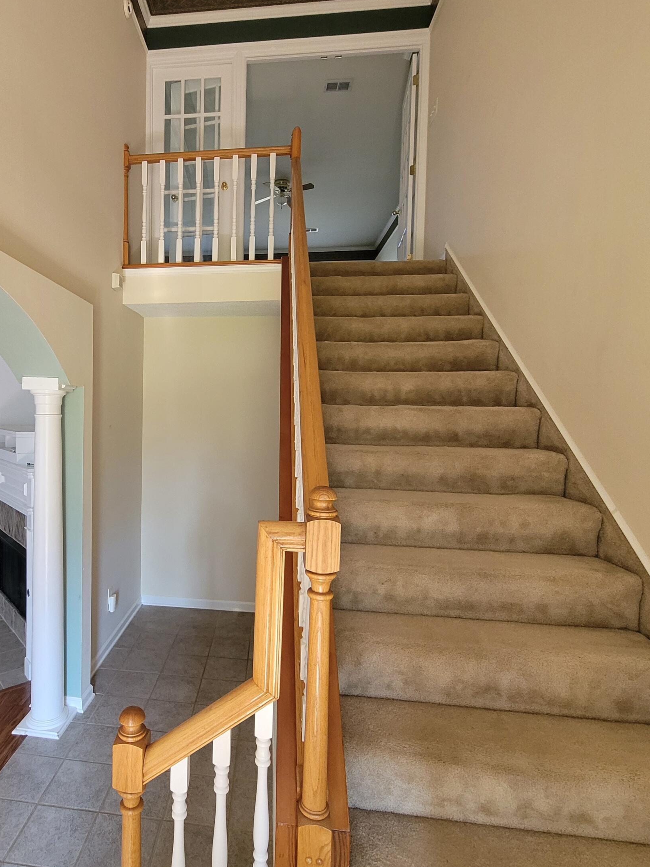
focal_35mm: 18
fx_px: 451
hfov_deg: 69.0
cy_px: 432
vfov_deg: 87.8
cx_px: 202
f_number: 2.2
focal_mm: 2.2
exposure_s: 1/60
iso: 400
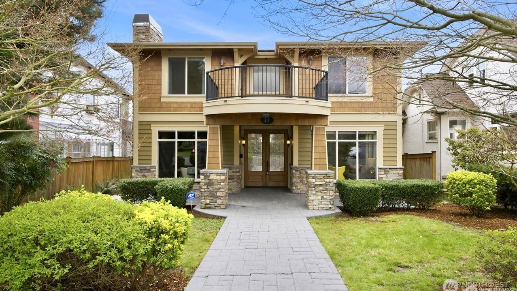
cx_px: 259
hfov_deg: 83.8
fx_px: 288
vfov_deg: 53.4
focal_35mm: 21
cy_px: 125
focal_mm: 20
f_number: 9
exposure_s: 1/200
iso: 400
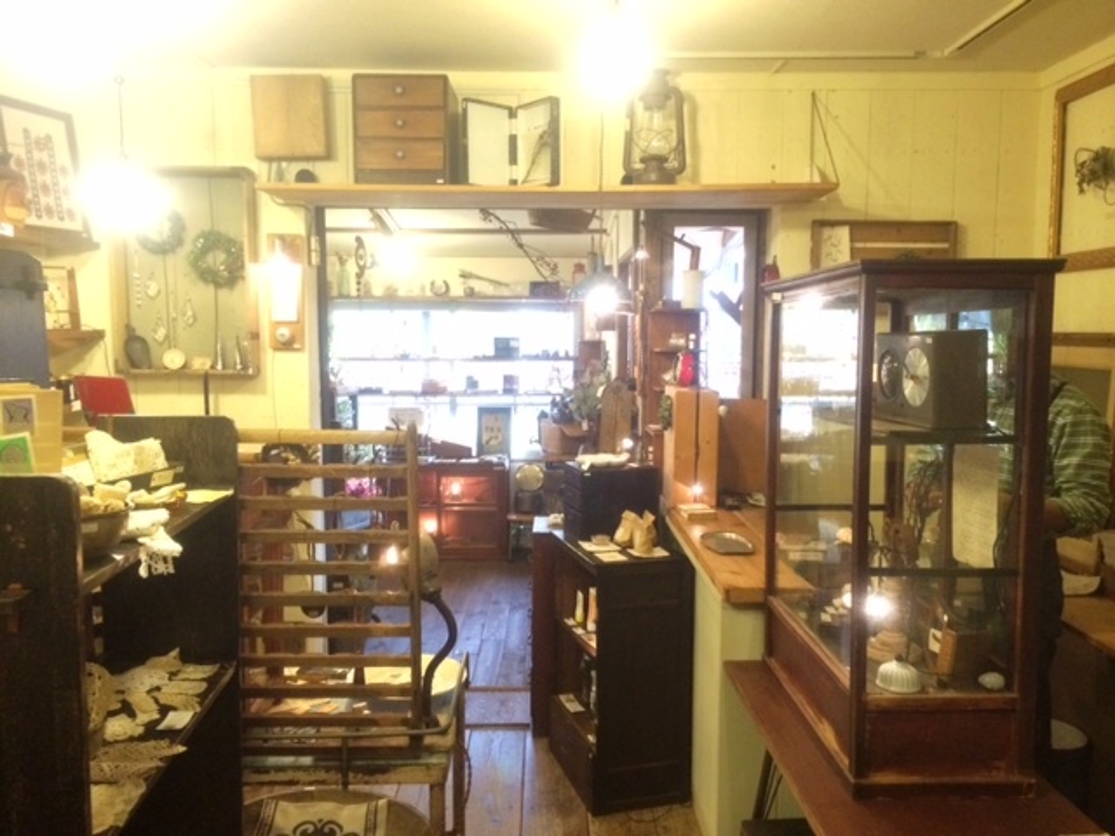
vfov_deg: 46.8
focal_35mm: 30
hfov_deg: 60.0
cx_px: 558
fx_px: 966
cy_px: 418
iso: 320
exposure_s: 1/30
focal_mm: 4.12
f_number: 2.2
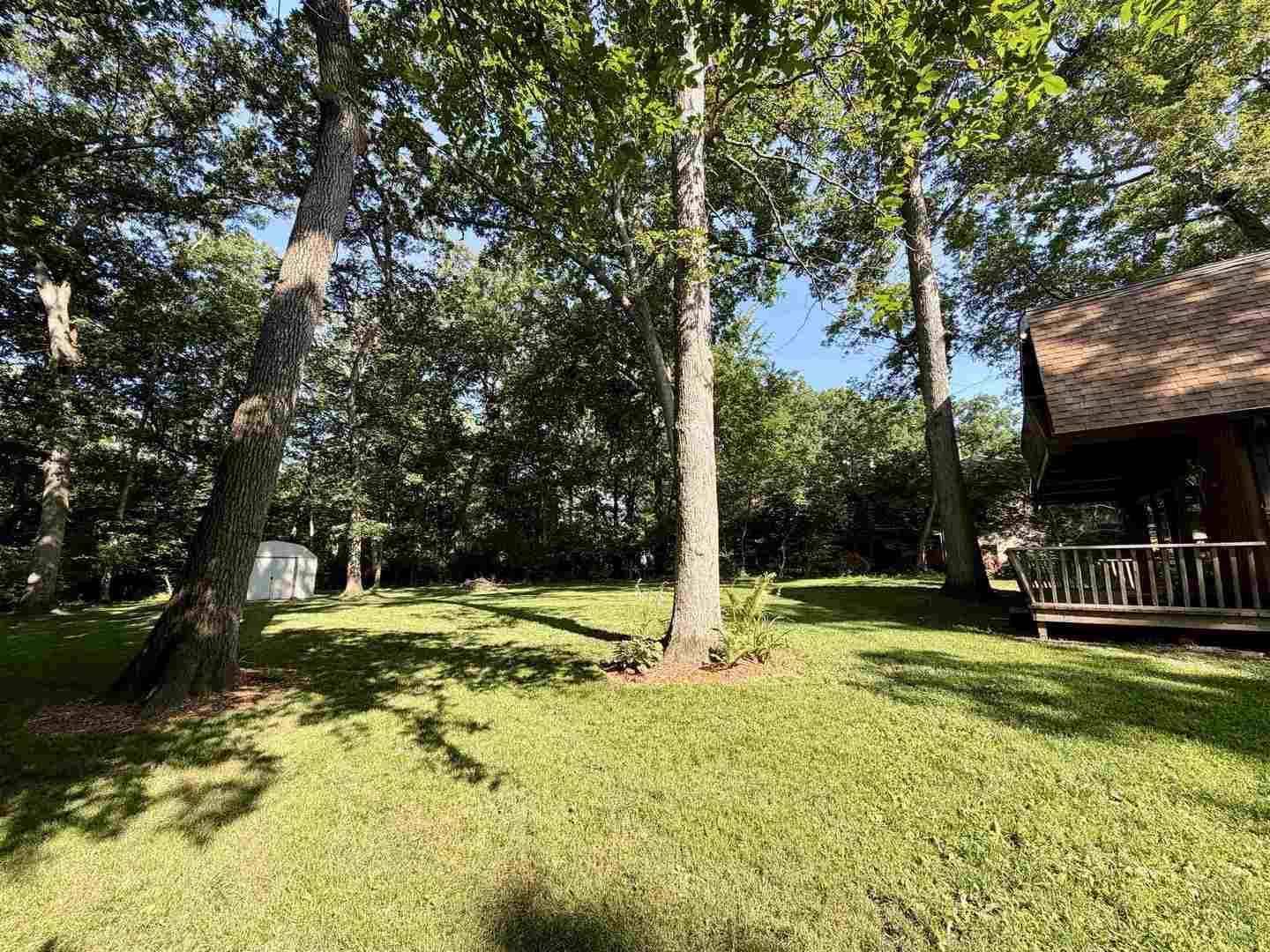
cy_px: 476
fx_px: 514
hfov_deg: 102.1
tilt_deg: +11.2
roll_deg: -0.6
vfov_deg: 85.7
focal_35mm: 14
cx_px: 635
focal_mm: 2.22
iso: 64
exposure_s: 1/502
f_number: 2.2
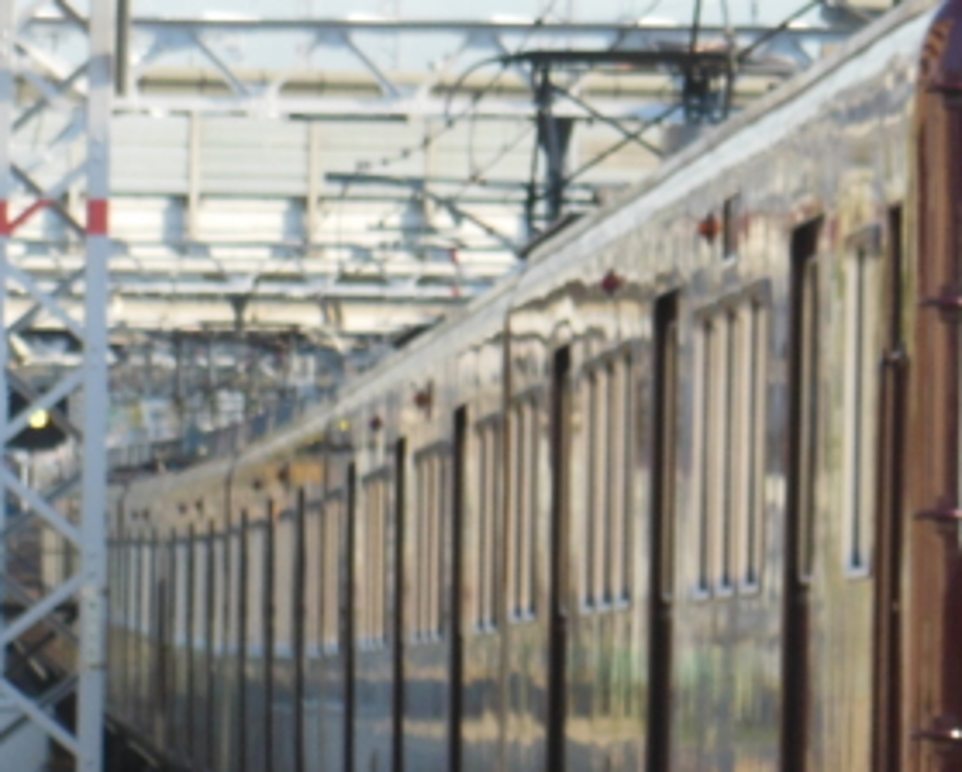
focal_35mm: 461
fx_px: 13144
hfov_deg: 4.2
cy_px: 365
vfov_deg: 3.4
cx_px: 1162
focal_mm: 29.5
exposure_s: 1/250
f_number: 5.9
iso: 250
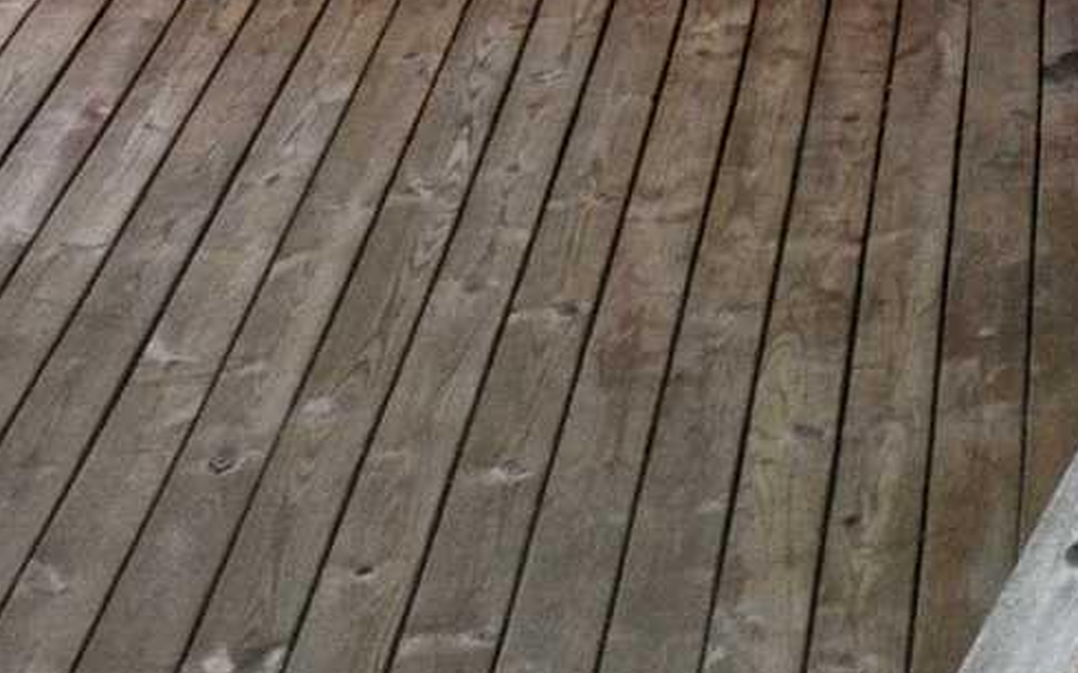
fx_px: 5258
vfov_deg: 6.9
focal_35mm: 179
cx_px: 1582
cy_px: -1005
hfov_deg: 11.3
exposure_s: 1/160
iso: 100
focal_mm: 10.26
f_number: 3.5
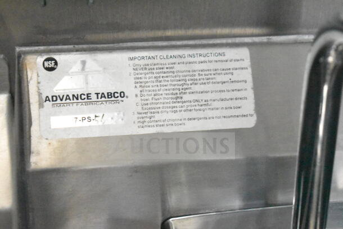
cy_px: 114
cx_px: 172
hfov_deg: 24.6
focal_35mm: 82
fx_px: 786
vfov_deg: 16.6
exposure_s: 1/80
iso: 25600
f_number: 5.6
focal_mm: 55
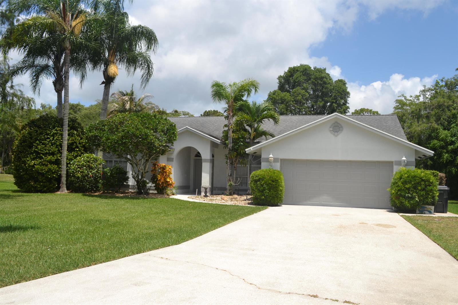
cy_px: 152
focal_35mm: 33
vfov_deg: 40.0
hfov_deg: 57.2
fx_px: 420
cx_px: 229
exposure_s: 1/200
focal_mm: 22
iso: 100
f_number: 10
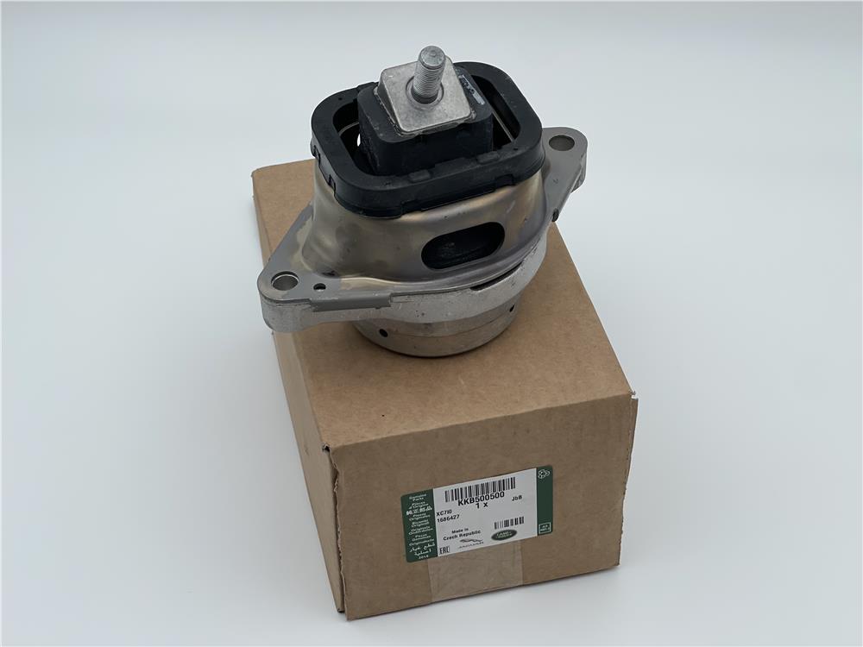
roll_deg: +1.4
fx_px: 1596
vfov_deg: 22.9
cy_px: 324
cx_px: 432
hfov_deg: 30.3
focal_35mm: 64
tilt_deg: -42.5
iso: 20
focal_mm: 7.5
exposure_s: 1/171
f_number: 2.2
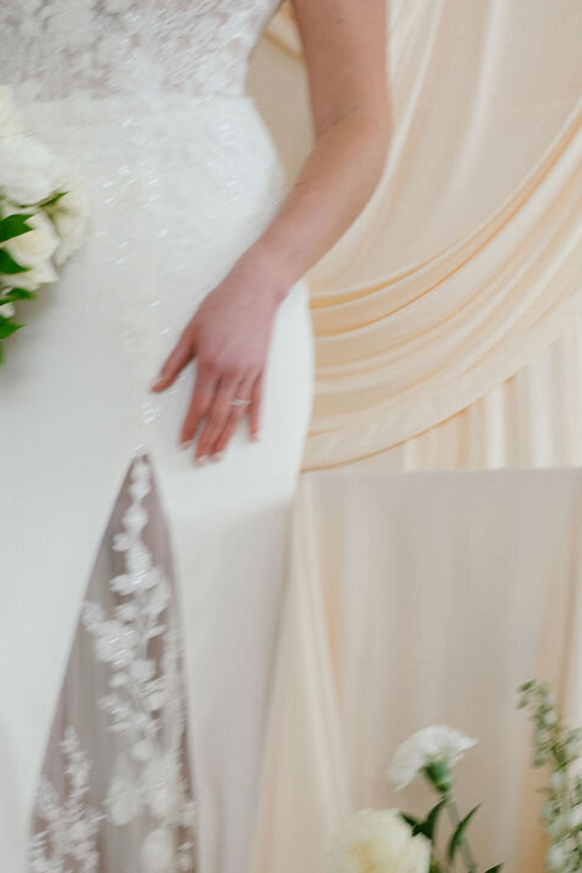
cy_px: 649
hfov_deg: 18.4
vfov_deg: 27.0
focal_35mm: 74
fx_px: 1794
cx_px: 196
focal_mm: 35
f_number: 7.1
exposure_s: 1/30
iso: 640
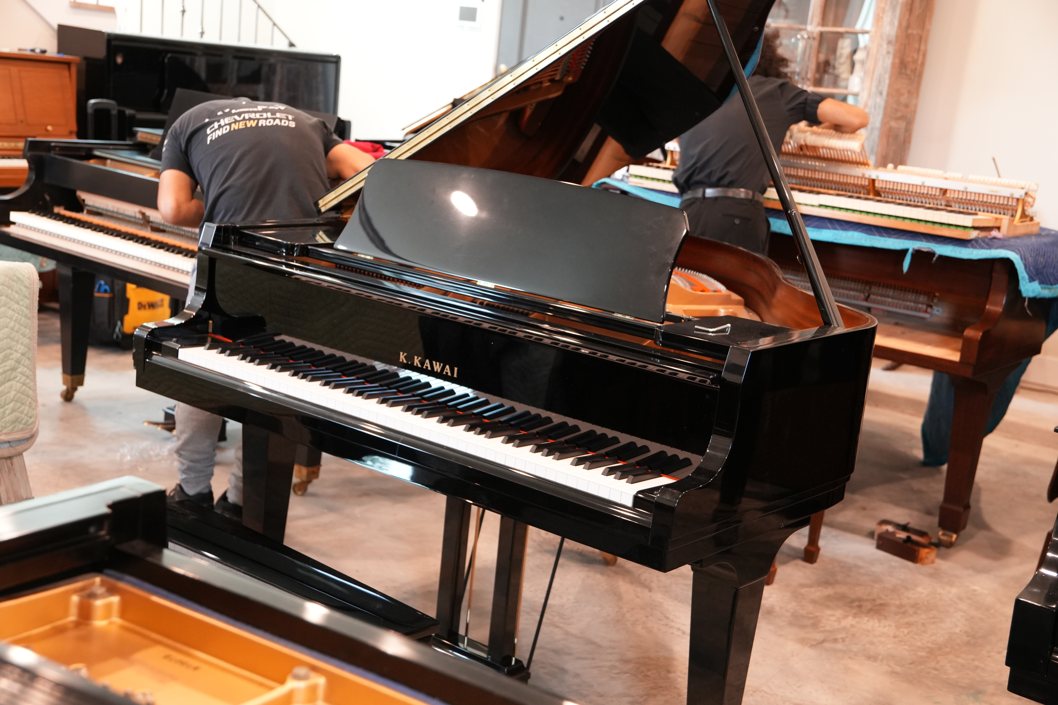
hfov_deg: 42.3
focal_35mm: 46
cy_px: 352
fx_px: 1366
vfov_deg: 28.9
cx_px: 529
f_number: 2.8
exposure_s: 1/50
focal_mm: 31
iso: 1250
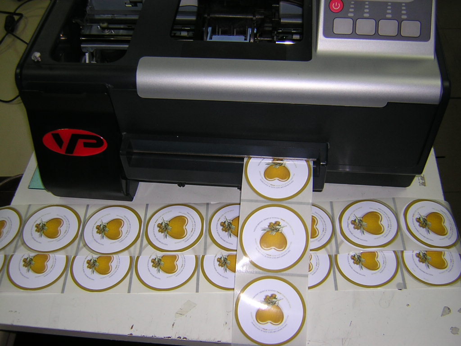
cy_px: 173
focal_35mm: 36
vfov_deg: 39.7
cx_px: 230
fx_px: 479
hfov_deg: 51.4
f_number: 2.6
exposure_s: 1/60.1
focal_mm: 4.7
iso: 100
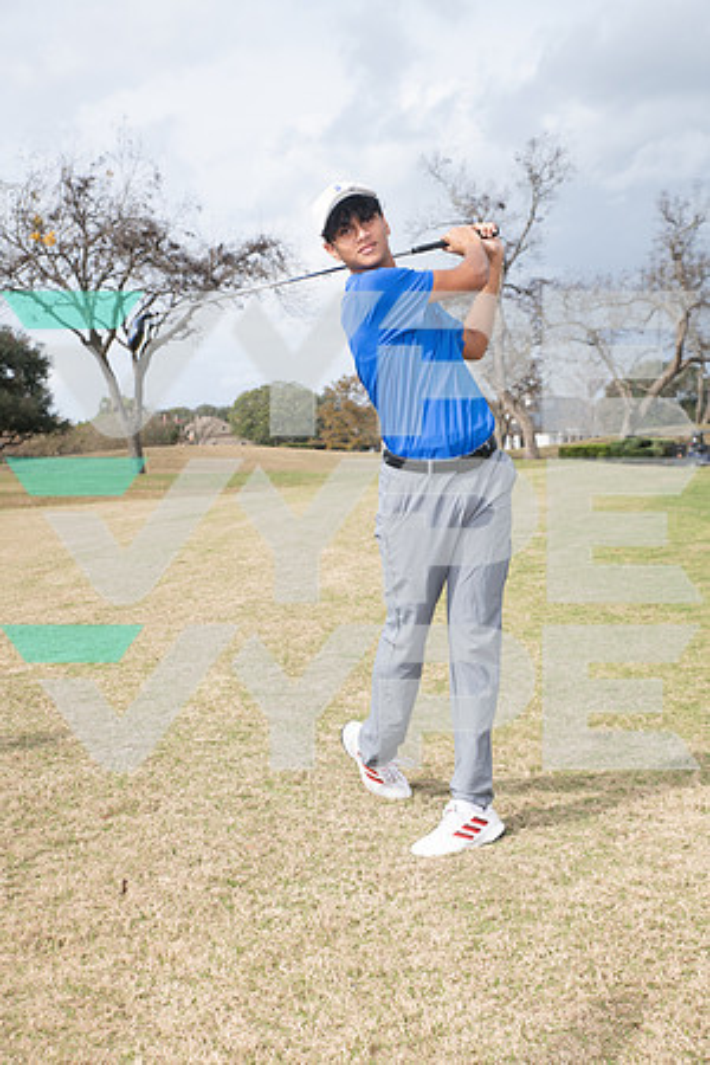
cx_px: 355
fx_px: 1302
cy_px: 532
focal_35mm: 44
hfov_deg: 30.5
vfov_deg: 44.5
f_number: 6.3
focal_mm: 44
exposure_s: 1/400
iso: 100
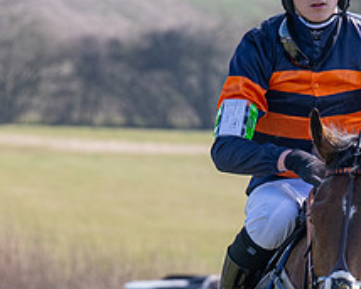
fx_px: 6205
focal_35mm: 581
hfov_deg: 3.3
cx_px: 423
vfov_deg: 2.7
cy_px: 198
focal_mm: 125
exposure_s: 1/800
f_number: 5
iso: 200
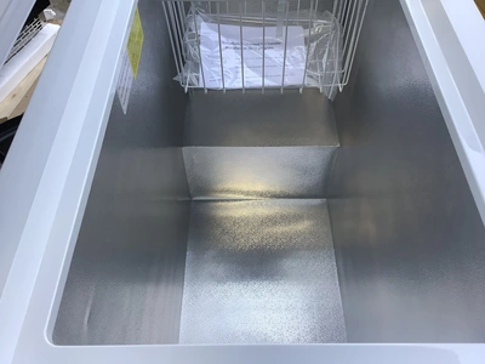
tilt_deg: -53.7
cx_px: 242
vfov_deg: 45.4
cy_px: 182
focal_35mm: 31
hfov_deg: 58.4
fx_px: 434
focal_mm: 3.3
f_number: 2.4
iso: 64
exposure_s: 1/60
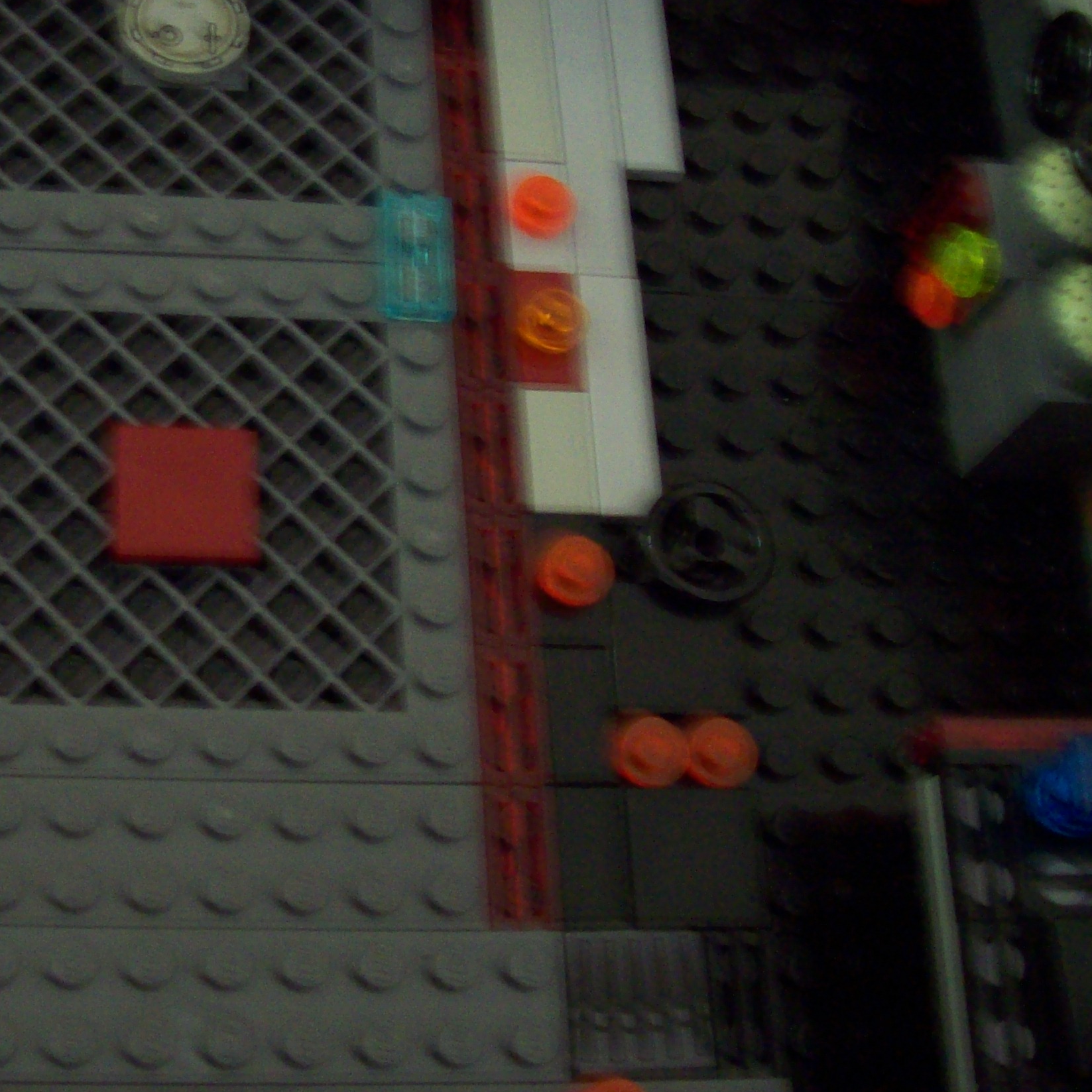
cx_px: 201
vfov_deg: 31.1
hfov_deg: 30.3
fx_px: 1963
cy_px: 487
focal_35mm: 55
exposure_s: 1/4
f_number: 2.7
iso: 200
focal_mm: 6
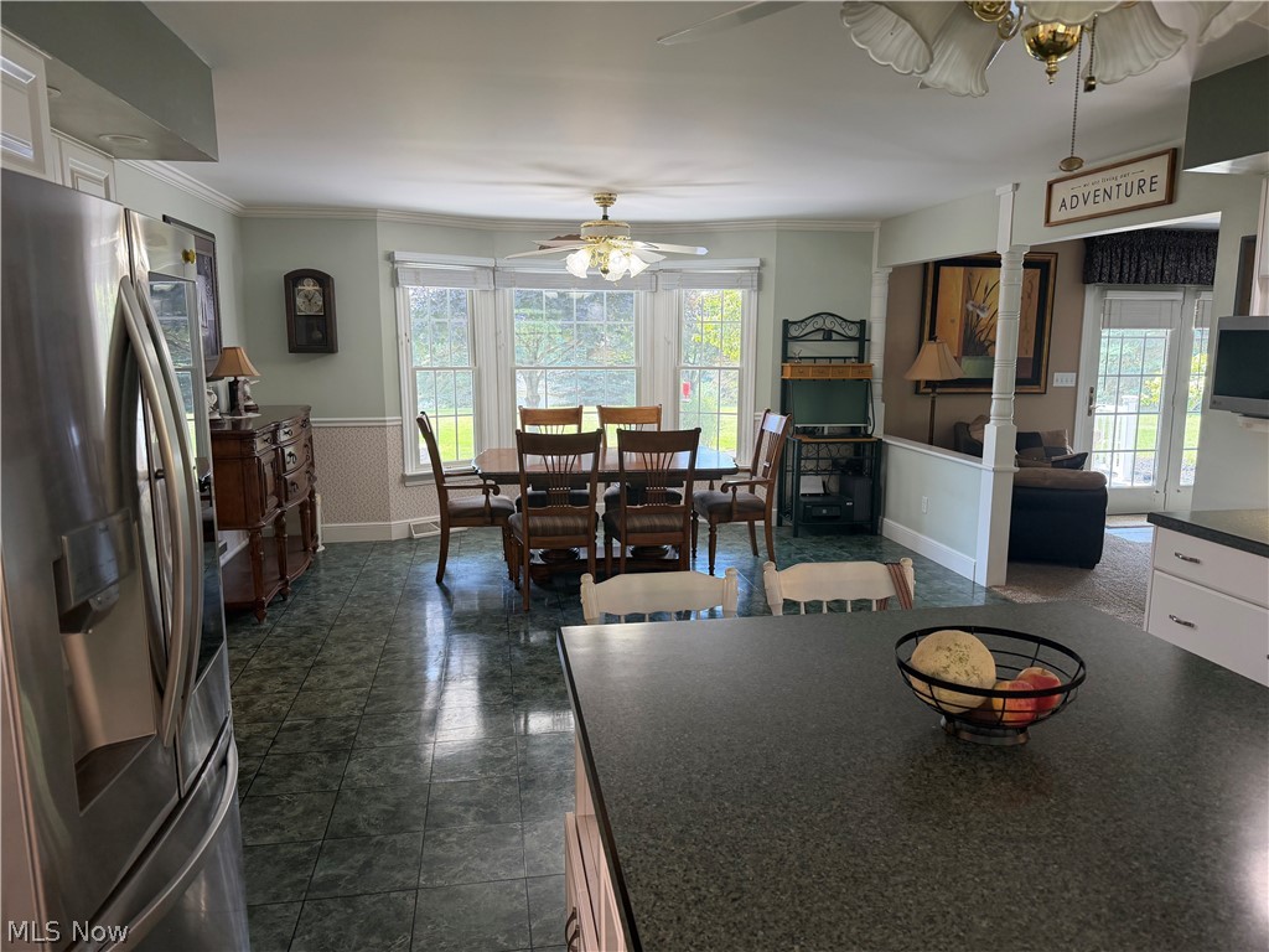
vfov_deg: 56.8
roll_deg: +0.7
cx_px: 634
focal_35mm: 24
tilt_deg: -8.7
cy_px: 476
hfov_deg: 71.6
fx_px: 880
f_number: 1.78
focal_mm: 6.76
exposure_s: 1/127
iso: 200
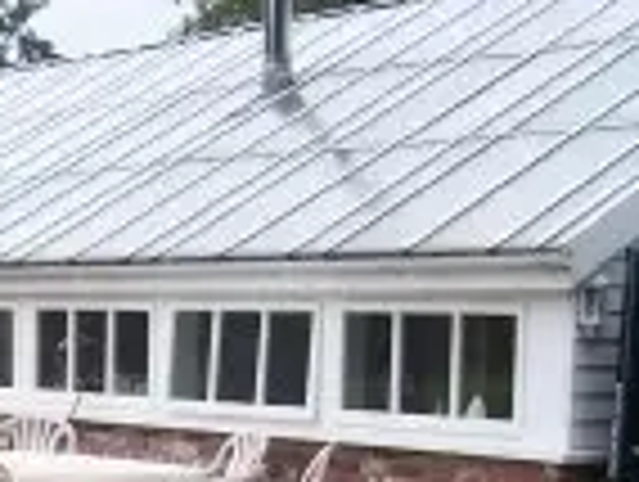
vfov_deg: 13.9
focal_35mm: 104
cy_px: 581
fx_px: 1923
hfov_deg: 18.1
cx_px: -72
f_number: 2.8
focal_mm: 5.6
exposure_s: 1/125
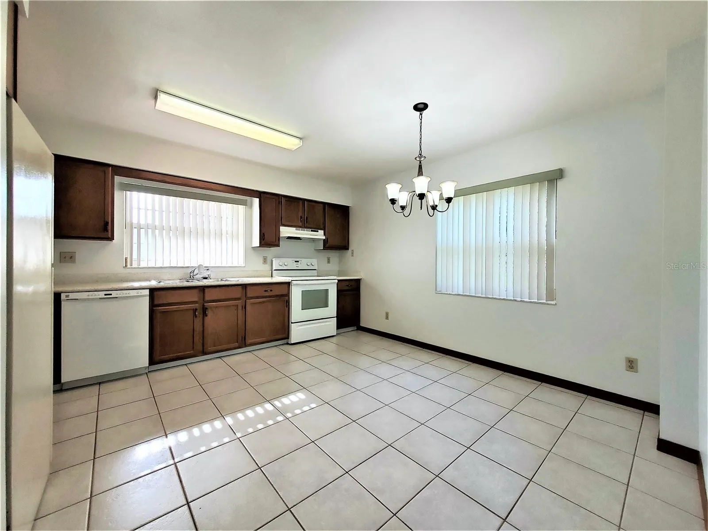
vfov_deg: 89.9
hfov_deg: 106.2
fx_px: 266
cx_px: 354
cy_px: 266
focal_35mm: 13
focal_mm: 1.8
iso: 64
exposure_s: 1/59.2
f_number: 2.2
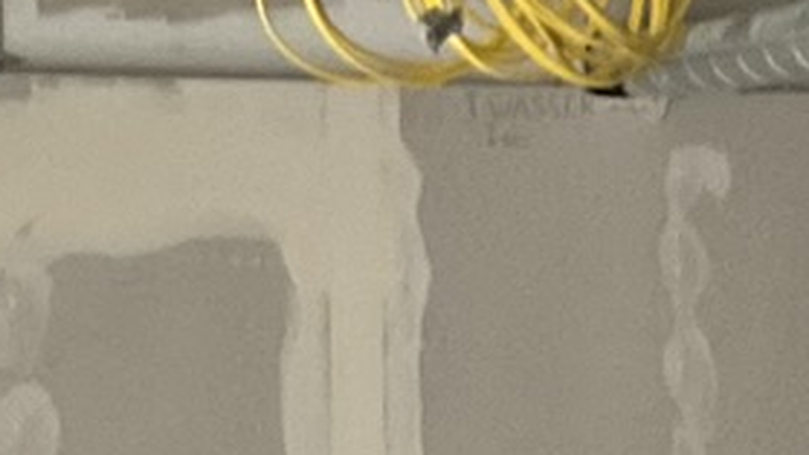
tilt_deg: -4.4
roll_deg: -0.1
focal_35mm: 232
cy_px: 861
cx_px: 702
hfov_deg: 9.3
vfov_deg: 5.2
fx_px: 4977
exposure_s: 1/30
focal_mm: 3
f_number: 1.8
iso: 400
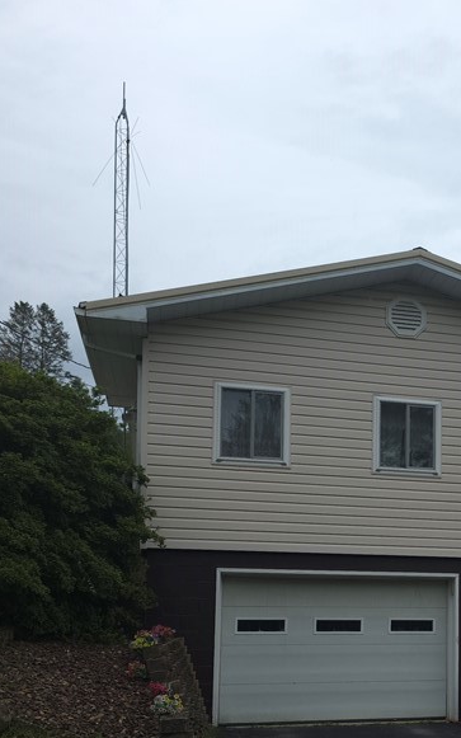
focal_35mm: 43
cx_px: 442
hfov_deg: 28.3
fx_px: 865
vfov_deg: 44.8
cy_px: 545
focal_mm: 6.3
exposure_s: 1/148
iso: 12
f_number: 1.7
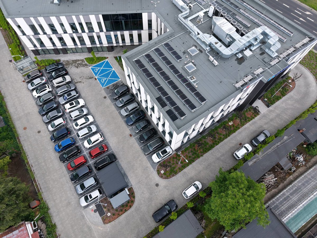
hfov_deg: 71.6
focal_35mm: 24
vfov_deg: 56.8
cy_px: 119
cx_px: 158
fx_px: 220
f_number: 1.8
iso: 130
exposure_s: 1/640
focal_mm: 8.67
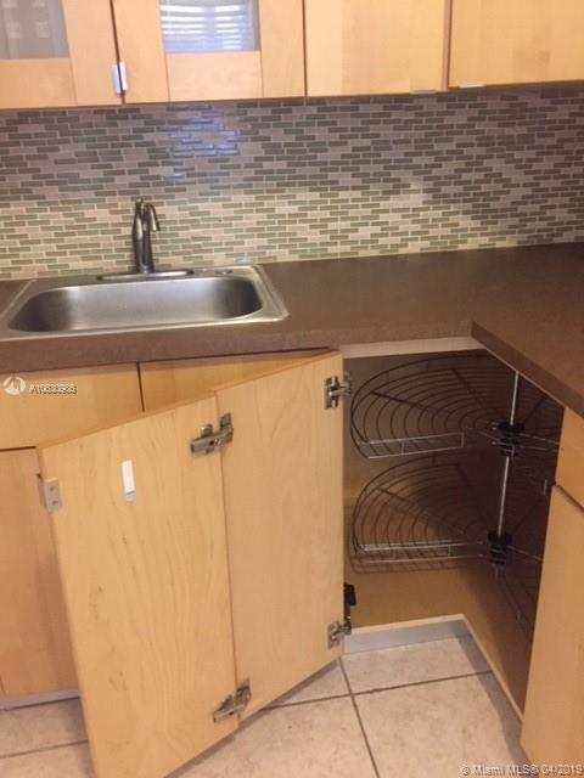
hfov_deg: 48.2
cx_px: 292
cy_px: 389
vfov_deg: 61.7
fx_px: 652
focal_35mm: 29
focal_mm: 4.15
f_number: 2.2
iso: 320
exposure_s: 1/15
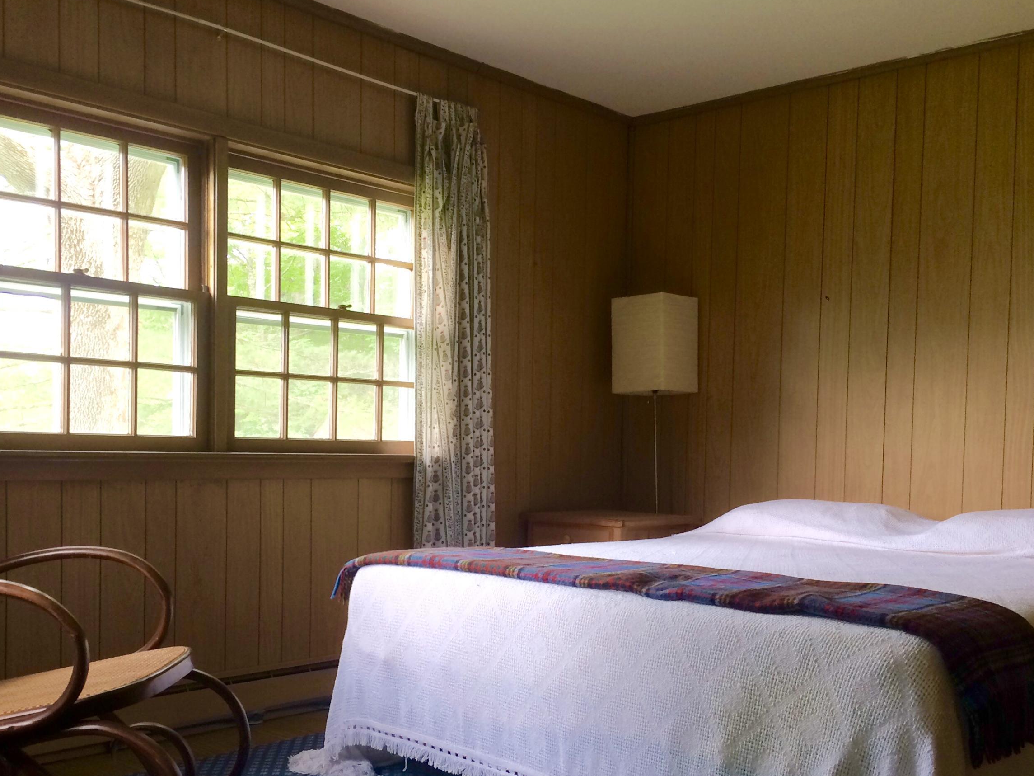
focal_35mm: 38
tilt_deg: -2.4
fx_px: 1135
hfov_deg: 48.8
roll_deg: -0.7
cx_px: 442
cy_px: 488
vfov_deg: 37.5
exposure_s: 1/30
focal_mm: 4.15
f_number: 2.2
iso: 40
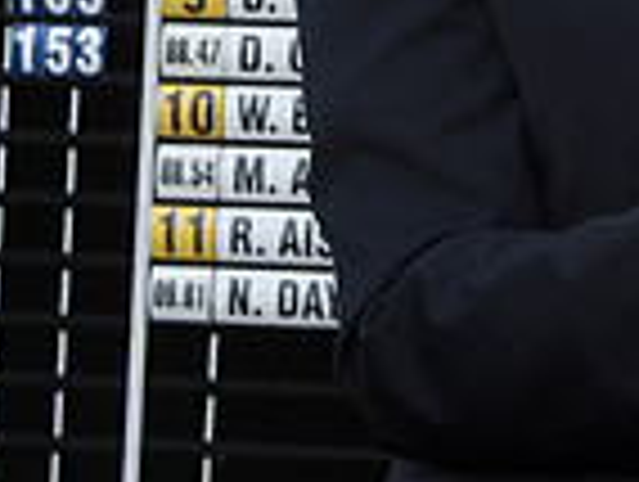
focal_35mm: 206
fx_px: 3809
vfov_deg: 7.0
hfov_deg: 9.4
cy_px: -517
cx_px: 832
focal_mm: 42
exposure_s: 1/200
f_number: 7.1
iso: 800
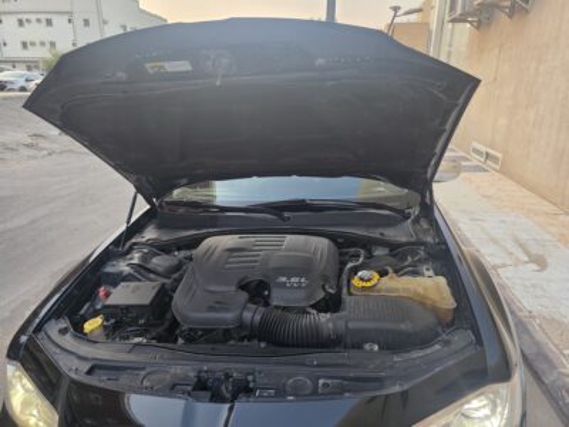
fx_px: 378
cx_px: 284
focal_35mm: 23
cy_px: 214
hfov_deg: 73.9
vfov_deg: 58.9
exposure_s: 1/100
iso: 100
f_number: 1.7
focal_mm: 6.3
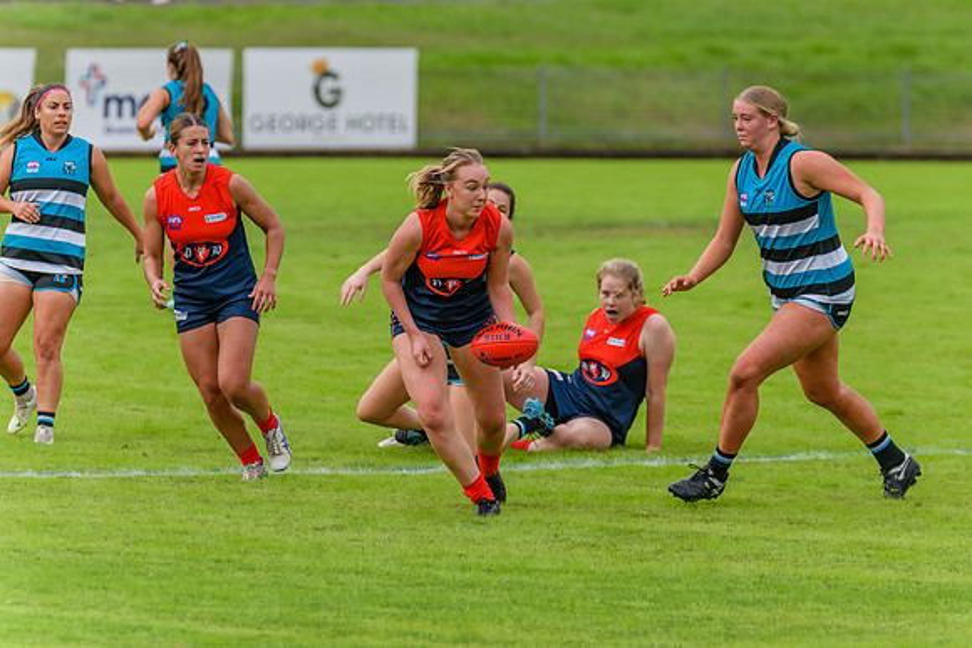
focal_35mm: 350
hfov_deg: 5.9
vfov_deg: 3.9
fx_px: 9446
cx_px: 541
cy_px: 295
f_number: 5.6
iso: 800
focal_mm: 310
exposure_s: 1/1600
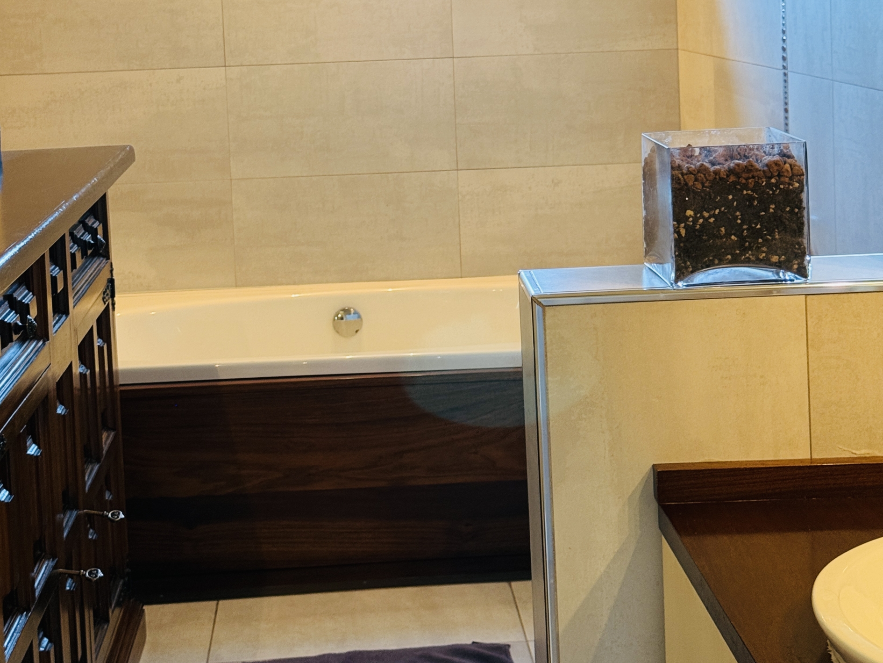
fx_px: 1658
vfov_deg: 22.2
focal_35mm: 65
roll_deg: +2.0
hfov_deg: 29.8
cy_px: 105
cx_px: 445
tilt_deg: -4.6
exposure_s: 1/50
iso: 160
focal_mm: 6.76
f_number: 1.78
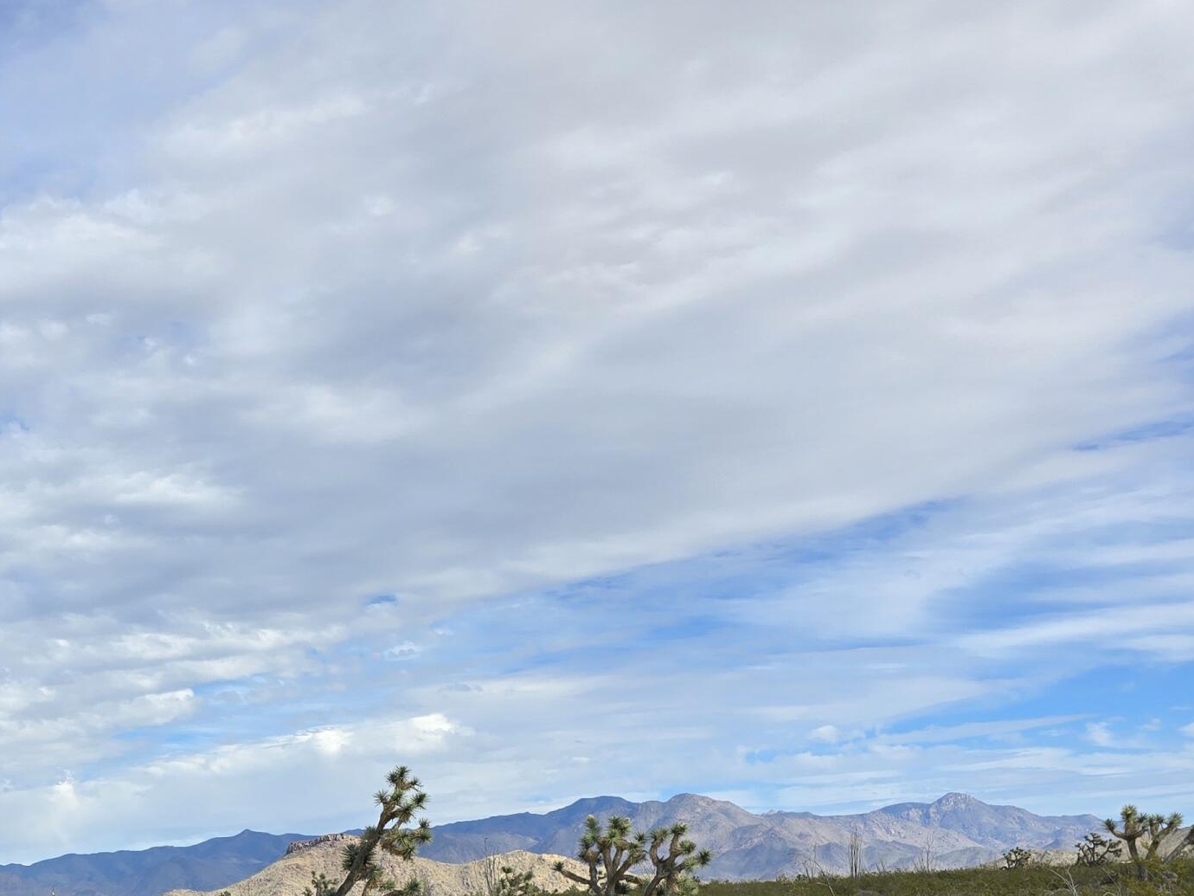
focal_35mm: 50
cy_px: 962
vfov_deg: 27.0
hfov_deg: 33.8
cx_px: -80
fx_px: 1725
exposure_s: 1/912
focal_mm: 6.3
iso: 12
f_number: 1.7
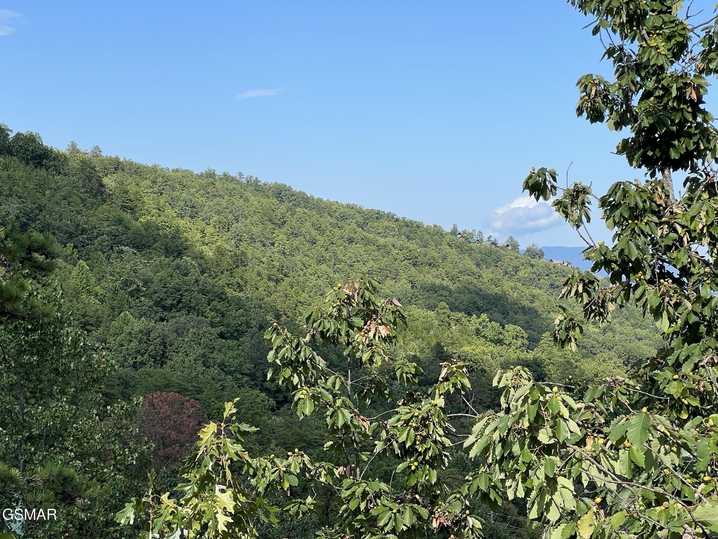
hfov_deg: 25.3
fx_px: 1597
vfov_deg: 19.1
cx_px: 359
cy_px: 270
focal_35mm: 77
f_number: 2.8
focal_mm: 9
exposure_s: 1/567
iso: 32
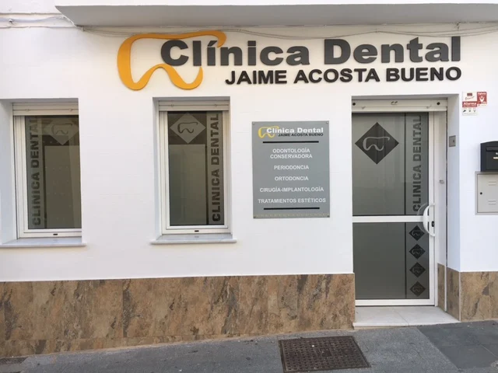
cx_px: 249
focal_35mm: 29
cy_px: 186
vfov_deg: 48.2
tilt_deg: -1.5
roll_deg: -0.3
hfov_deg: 61.7
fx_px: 417
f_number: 2.2
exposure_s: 1/189
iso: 25
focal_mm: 4.15
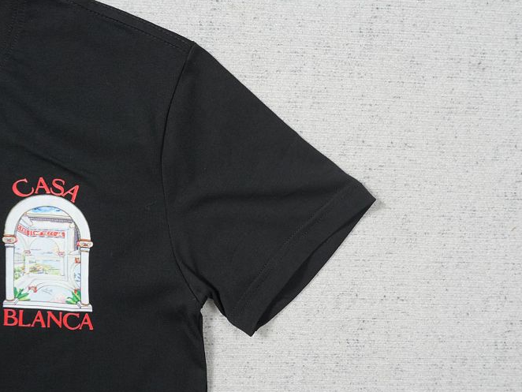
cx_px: 289
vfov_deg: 39.1
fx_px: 552
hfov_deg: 50.5
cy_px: 195
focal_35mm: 37
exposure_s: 1/100
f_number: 10
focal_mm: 21
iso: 1600
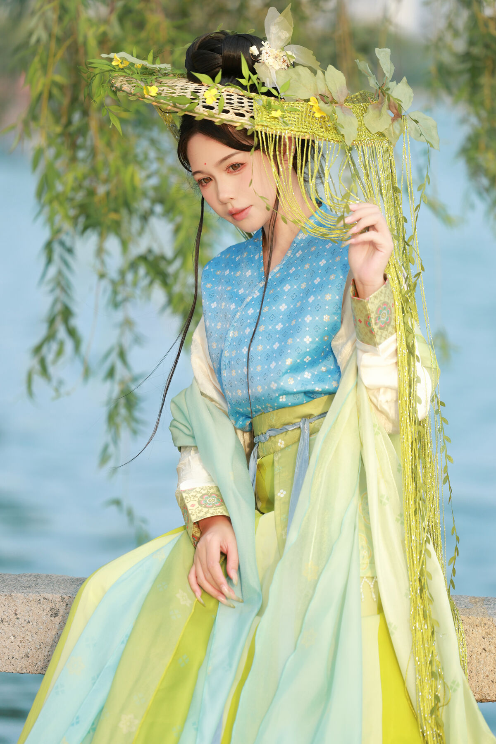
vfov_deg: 12.0
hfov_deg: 8.0
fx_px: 3534
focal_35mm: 171
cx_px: 248
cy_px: 372
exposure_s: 1/1250
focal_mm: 172
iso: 400
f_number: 2.8
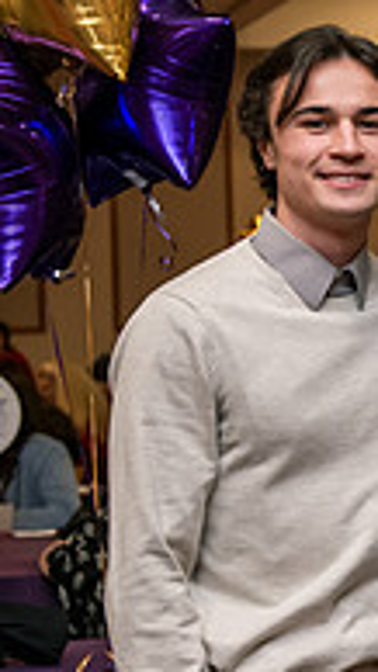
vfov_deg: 14.3
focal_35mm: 150
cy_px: 410
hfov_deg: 7.5
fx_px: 2675
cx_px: 919
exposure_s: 1/160
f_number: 3.5
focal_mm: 48
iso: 1600
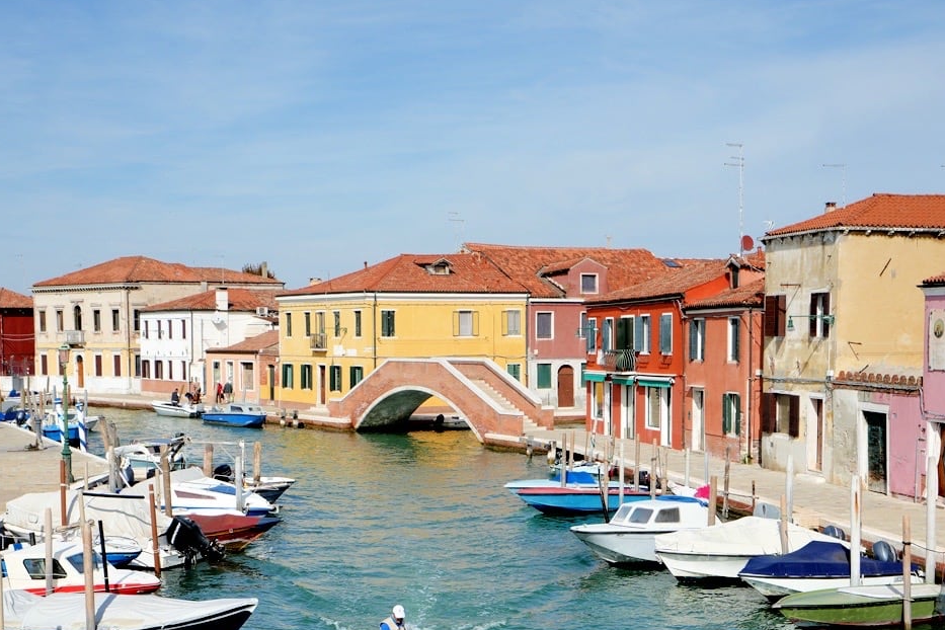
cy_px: 447
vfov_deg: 24.9
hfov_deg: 36.9
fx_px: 1417
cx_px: 445
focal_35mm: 54
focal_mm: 35
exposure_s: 1/400
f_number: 8
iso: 100
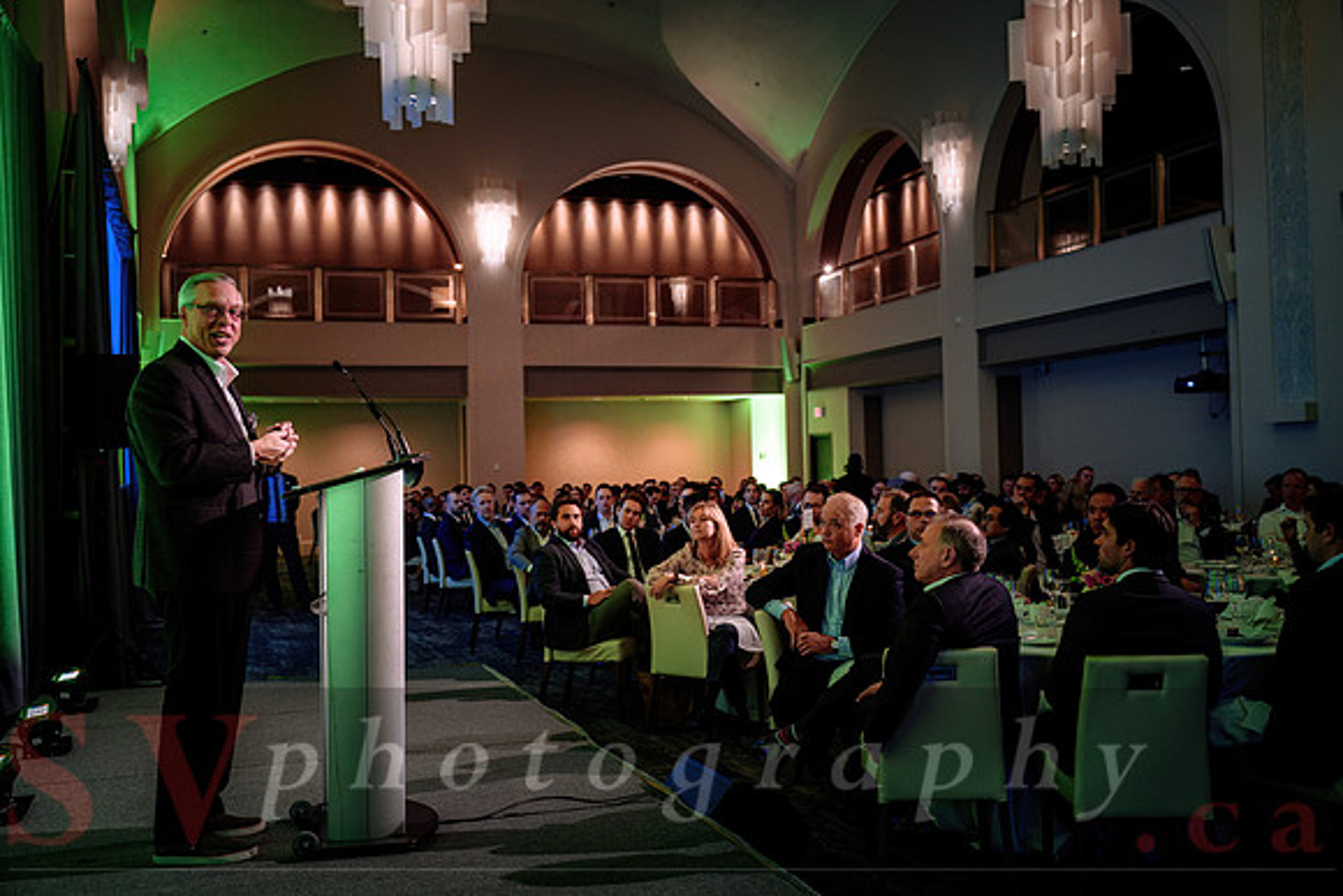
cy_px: 448
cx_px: 672
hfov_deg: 55.1
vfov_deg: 38.4
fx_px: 1287
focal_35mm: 35
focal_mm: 34.5
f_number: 4
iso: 1000
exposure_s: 1/60
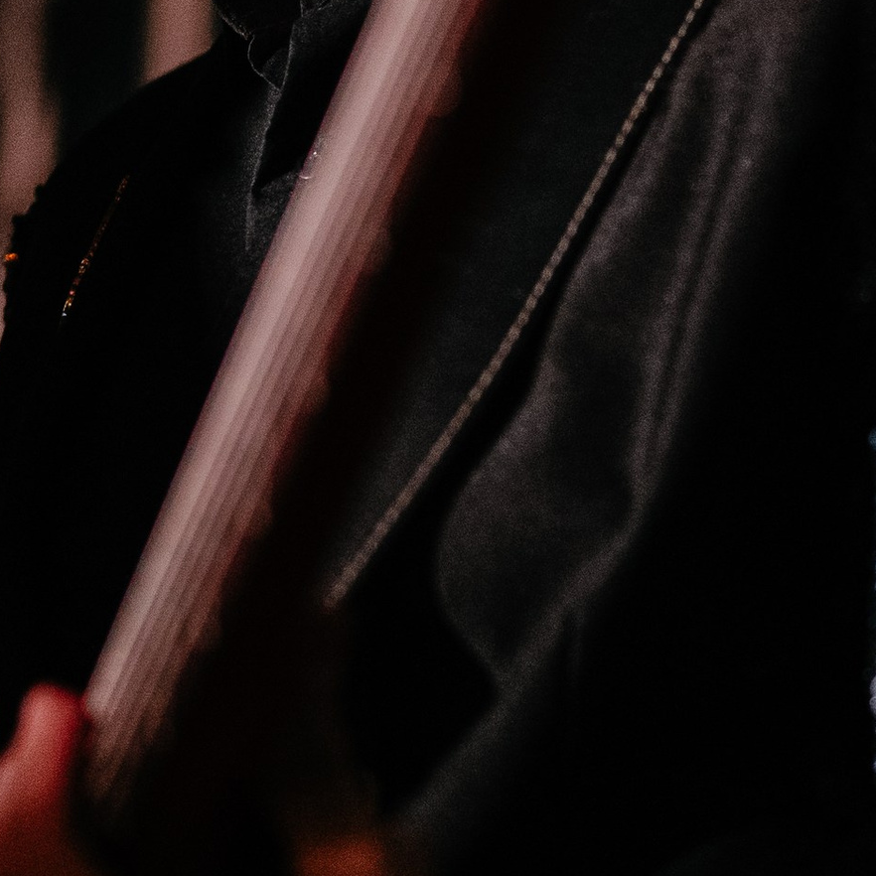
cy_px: 361
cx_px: 605
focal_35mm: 185
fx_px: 5297
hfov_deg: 9.4
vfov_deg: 9.5
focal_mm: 50
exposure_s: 1/320
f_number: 1.8
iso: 4000
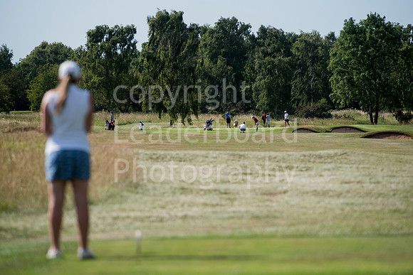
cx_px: 206
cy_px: 138
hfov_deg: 6.9
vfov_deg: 4.6
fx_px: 3442
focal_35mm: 300
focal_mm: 300
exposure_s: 1/1600
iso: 250
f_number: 6.3
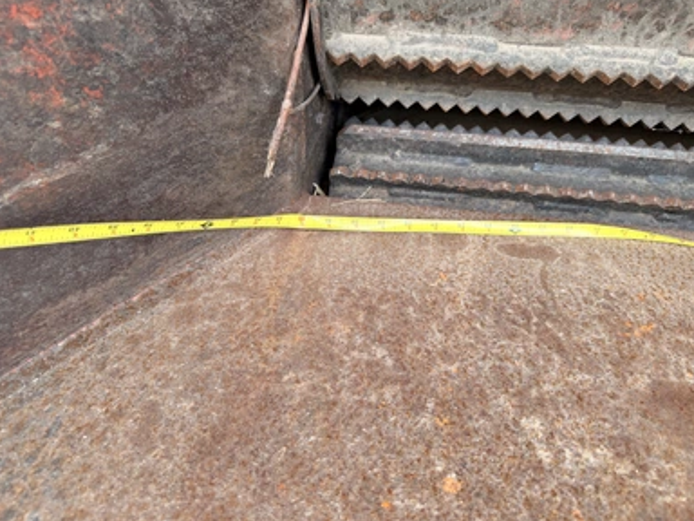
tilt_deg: -24.3
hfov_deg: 69.4
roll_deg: -2.7
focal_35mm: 25
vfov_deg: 54.9
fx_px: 501
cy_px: 253
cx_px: 356
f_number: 1.78
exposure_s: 1/121
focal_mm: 6.76
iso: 64
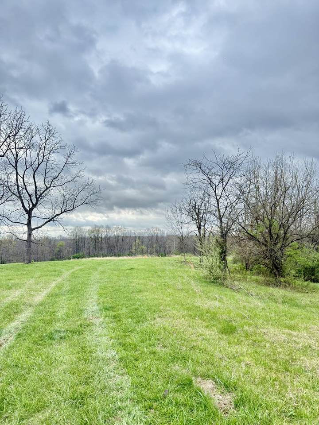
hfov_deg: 56.8
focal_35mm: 24
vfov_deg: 71.6
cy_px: 212
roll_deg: -1.9
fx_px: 295
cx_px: 160
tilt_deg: +5.1
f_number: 1.78
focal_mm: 6.76
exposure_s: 1/878
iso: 100
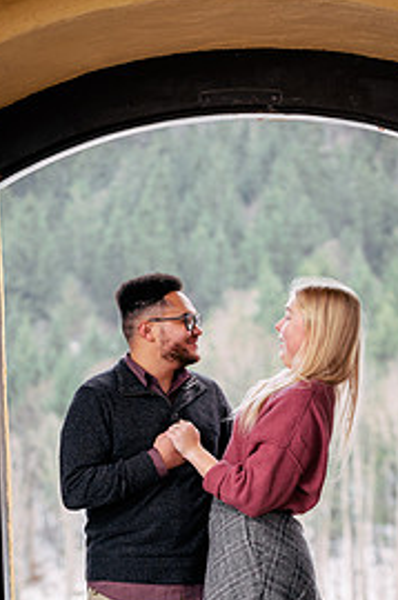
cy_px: 489
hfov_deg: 7.8
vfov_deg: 11.7
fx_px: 2913
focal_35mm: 175
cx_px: 210
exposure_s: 1/100
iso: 250
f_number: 5
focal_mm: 105
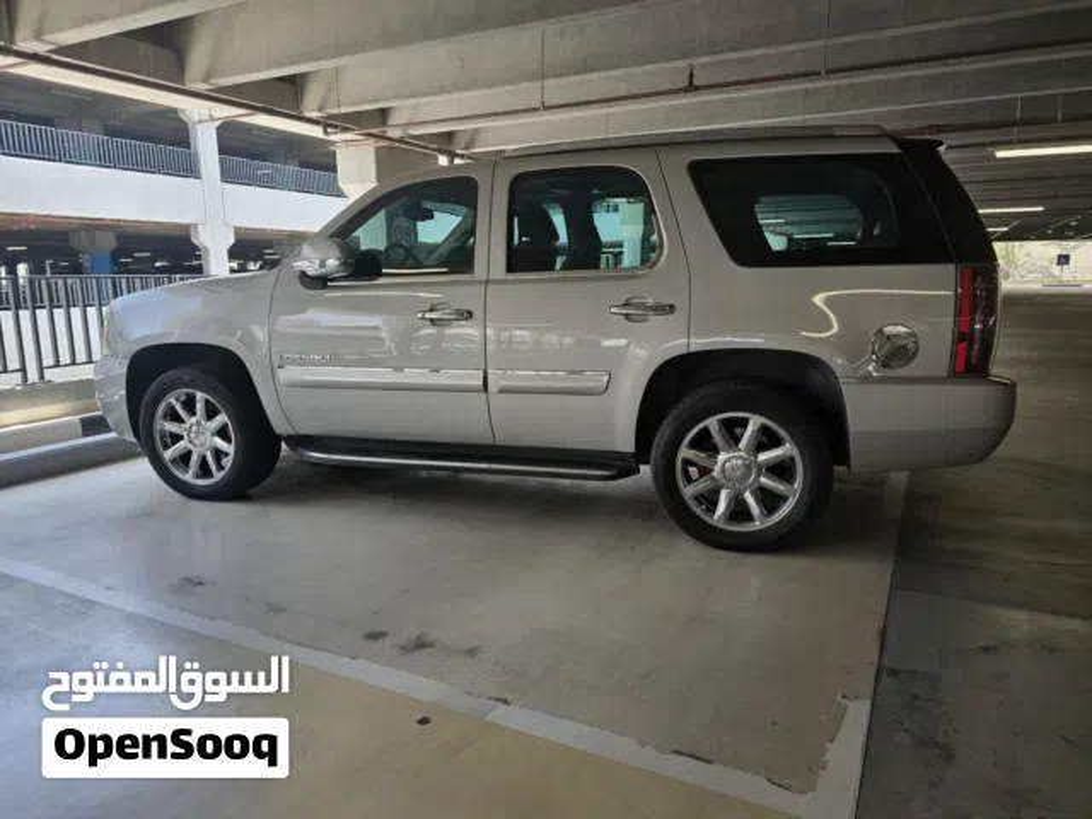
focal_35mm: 23
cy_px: 410
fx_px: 726
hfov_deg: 73.9
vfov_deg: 58.9
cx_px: 546
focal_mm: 6.3
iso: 40
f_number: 1.7
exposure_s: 1/180
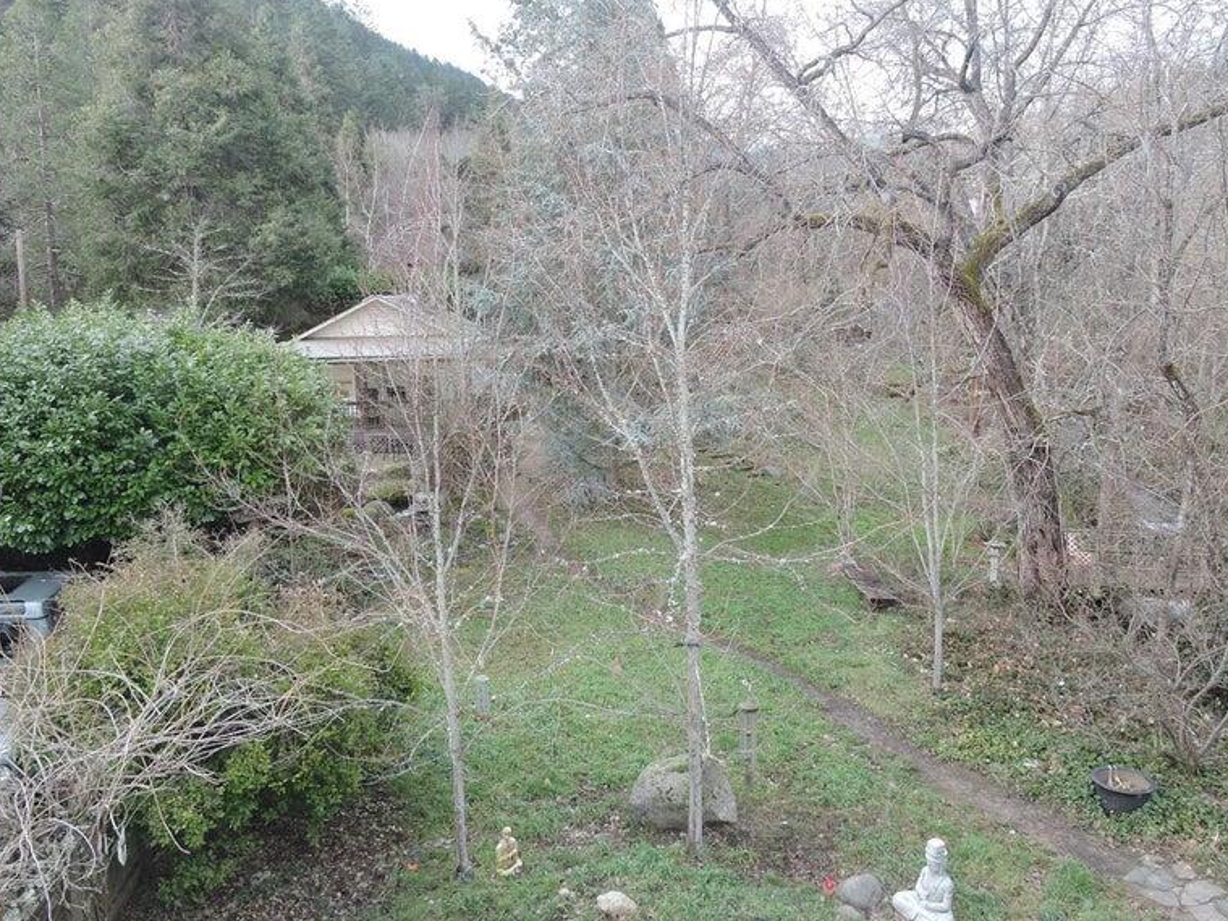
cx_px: 592
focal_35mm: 27
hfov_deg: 65.3
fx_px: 958
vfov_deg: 51.3
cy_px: 416
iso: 100
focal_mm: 4.3
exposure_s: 1/80
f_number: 3.3
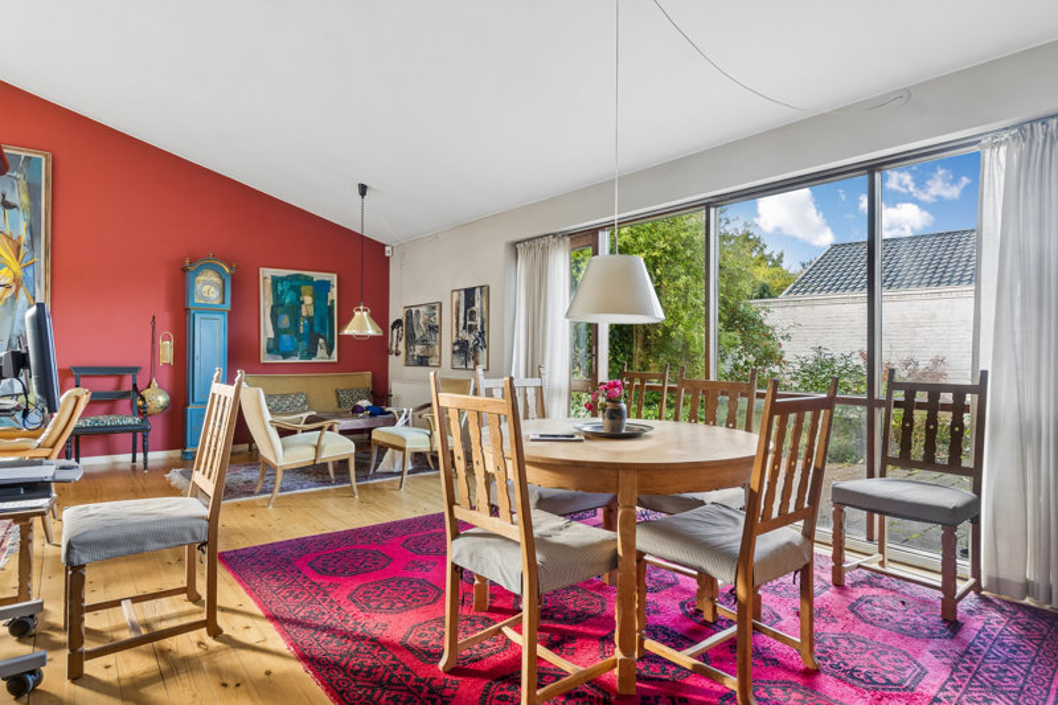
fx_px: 617
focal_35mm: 21
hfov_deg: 81.2
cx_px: 529
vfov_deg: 59.5
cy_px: 352
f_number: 8
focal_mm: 14
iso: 200
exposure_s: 1.3
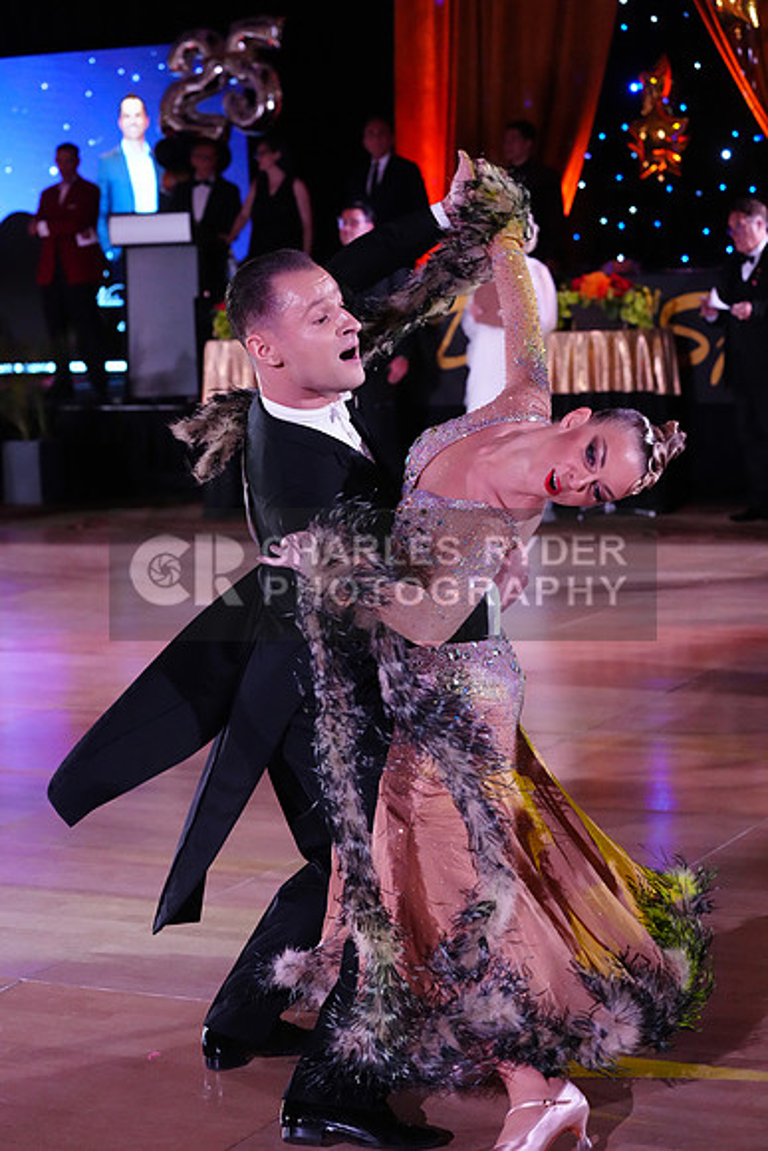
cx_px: 384
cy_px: 576
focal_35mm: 78
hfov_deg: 17.5
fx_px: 2494
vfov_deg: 26.0
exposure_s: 1/400
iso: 8000
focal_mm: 78
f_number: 5
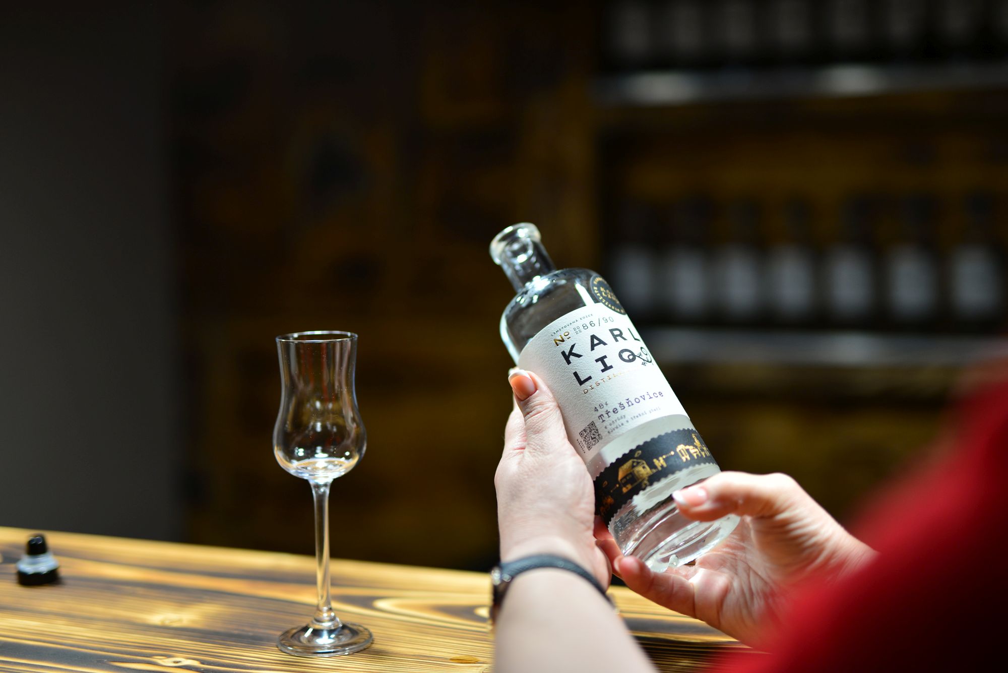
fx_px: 1400
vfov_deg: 27.0
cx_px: 504
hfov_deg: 39.6
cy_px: 336
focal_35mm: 50
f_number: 1.4
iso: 250
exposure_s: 1/160
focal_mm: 50
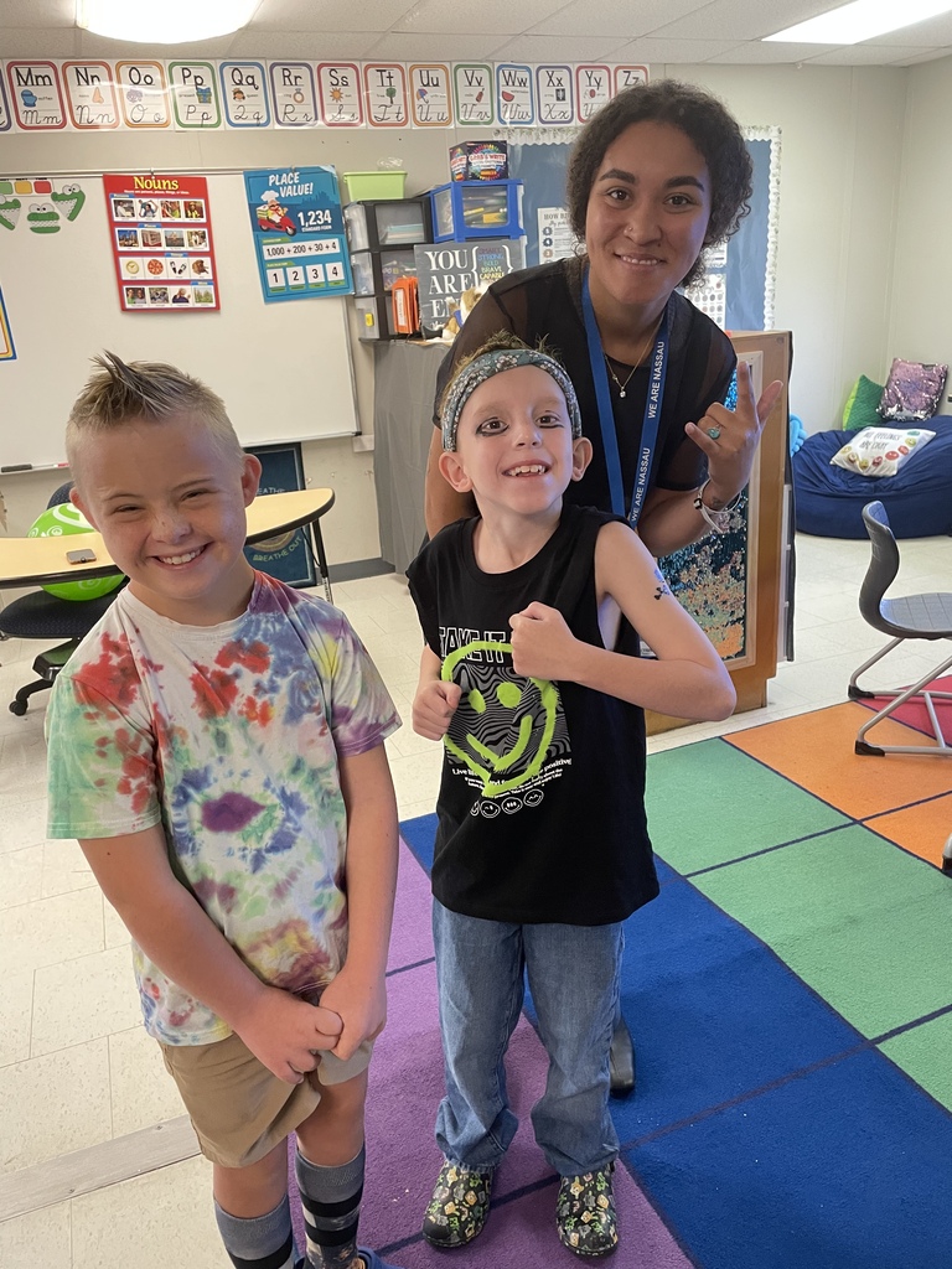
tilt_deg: -19.3
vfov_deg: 67.3
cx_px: 476
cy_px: 634
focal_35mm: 26
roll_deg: +4.6
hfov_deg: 53.1
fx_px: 953
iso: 250
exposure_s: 1/60
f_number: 1.6
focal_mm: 4.2
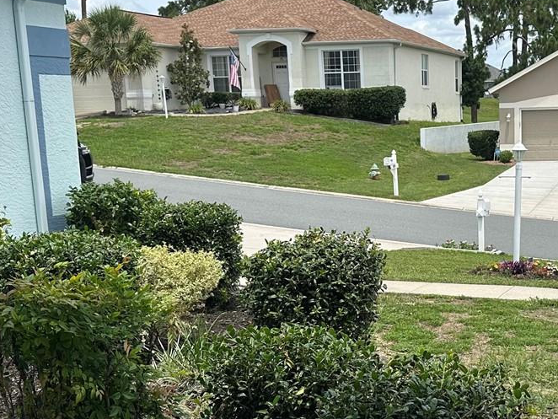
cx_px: 442
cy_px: 277
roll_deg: +1.7
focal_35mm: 58
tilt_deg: -10.7
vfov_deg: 25.1
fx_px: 935
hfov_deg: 32.4
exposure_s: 1/3717
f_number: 1.78
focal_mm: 6.86
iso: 80
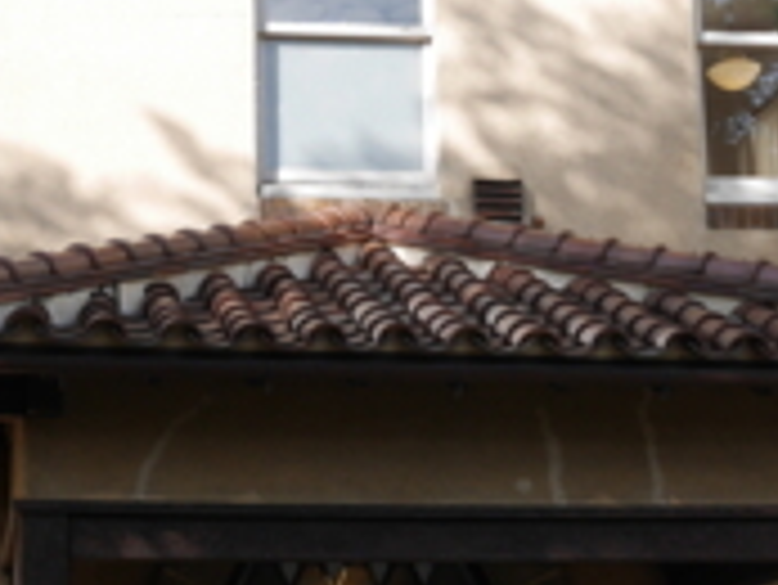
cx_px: 202
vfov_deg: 13.3
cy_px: 385
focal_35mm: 111
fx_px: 2496
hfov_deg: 17.6
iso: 200
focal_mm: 16
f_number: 5.6
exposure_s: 1/250
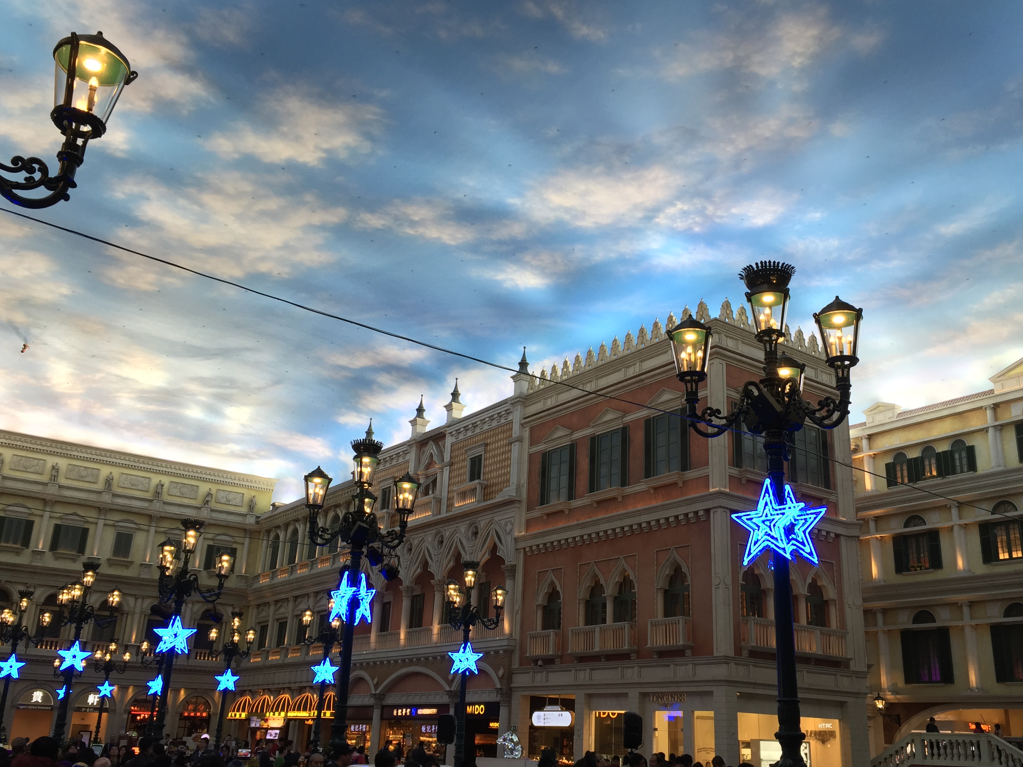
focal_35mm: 33
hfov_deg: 55.2
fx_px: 975
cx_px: 569
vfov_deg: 42.9
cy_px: 390
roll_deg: -1.5
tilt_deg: +18.9
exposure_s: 1/40
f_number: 2.2
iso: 32
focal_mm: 4.15
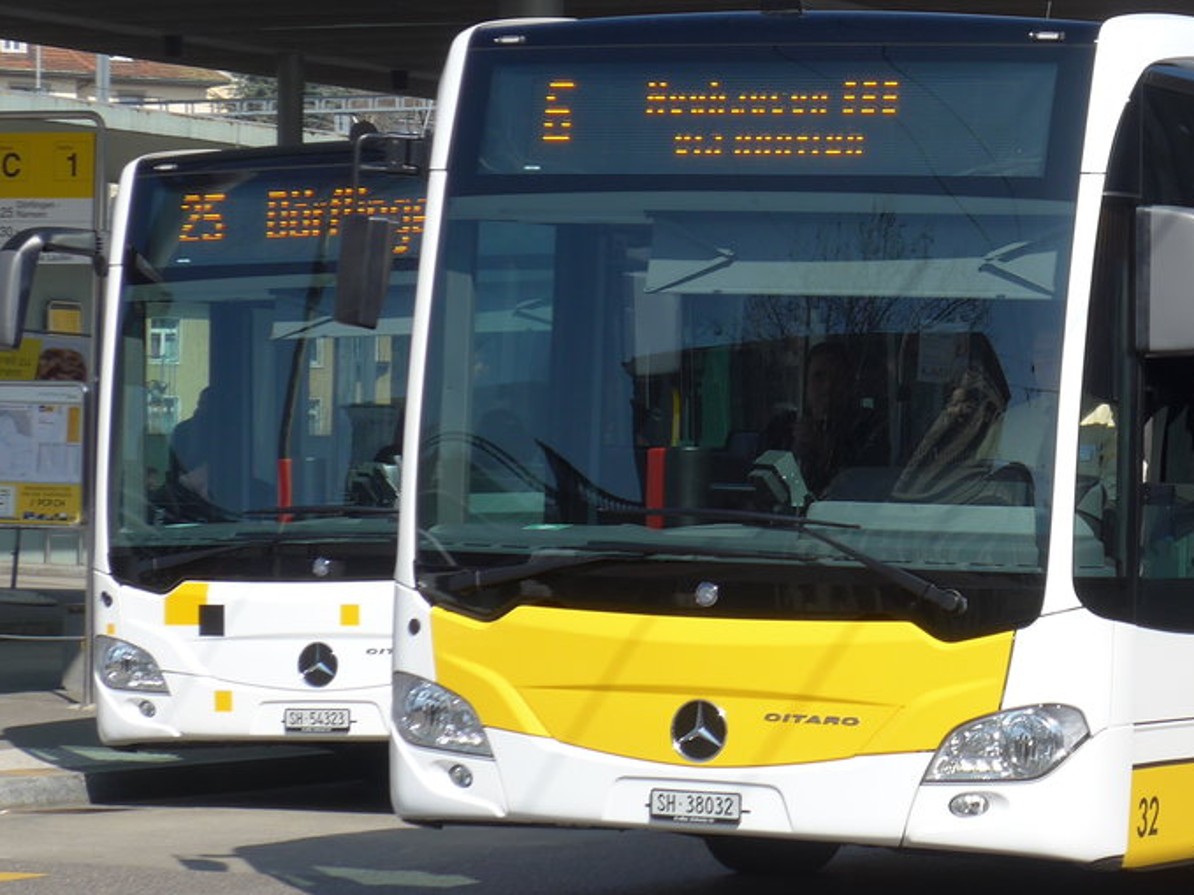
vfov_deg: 9.8
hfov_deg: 12.9
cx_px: 1037
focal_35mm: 152
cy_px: 313
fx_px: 5242
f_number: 4.5
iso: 80
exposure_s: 1/500
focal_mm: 17
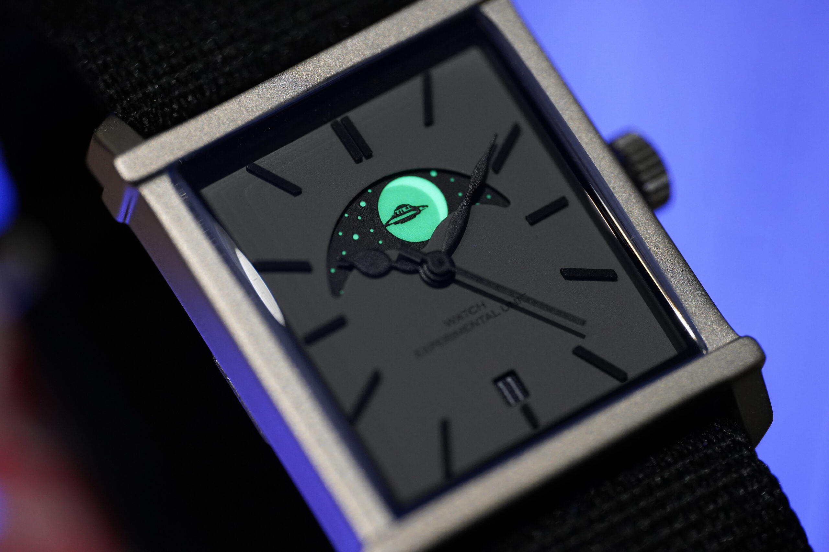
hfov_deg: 19.5
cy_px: 276
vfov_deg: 13.0
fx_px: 2418
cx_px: 414
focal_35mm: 105
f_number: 3.5
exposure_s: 1/125
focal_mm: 105
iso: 3200
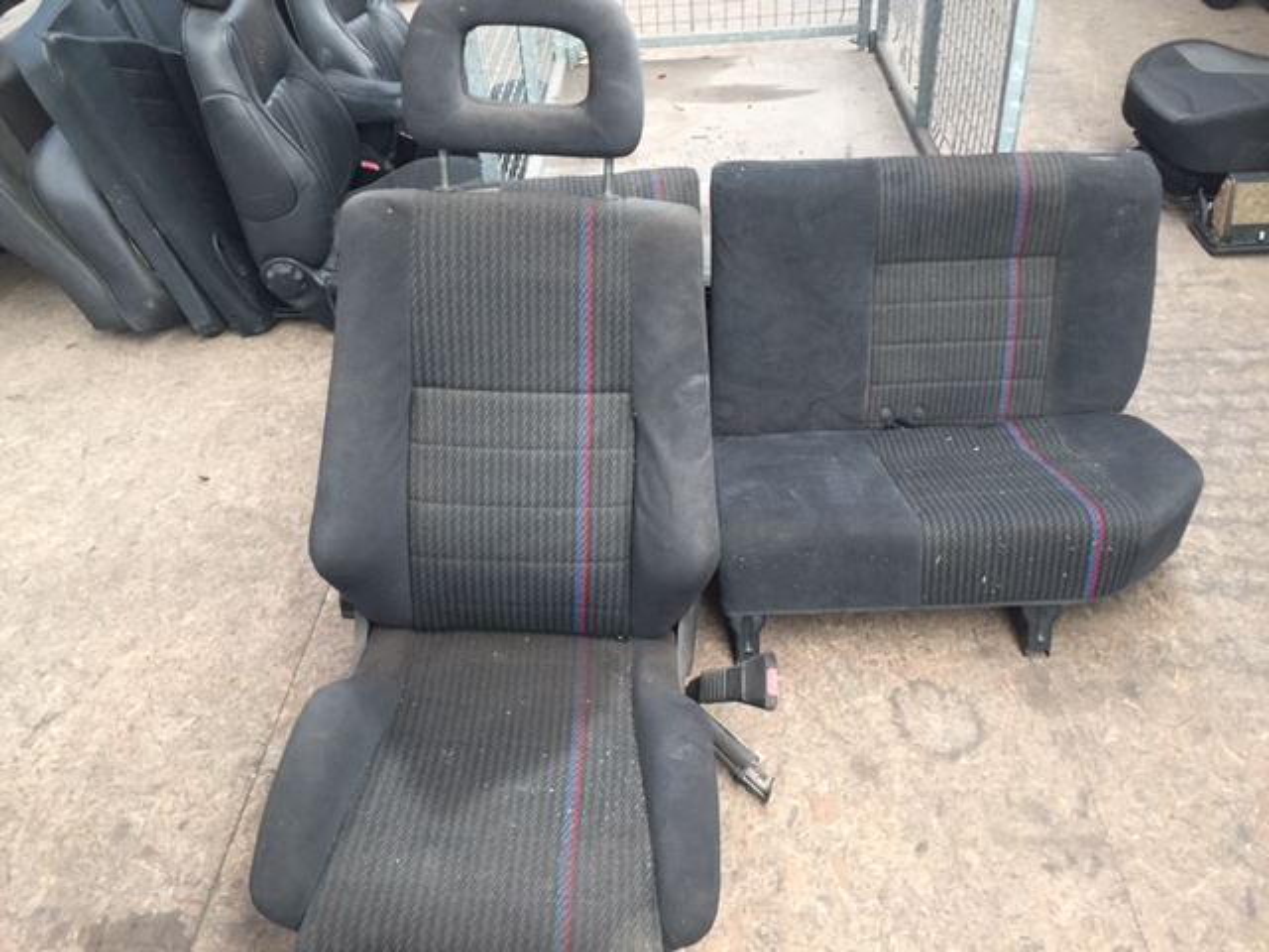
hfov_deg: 61.7
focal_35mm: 29
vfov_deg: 48.2
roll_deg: +3.9
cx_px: 634
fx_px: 1063
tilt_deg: -38.3
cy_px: 476
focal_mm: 4.15
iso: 160
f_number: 2.2
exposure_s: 1/33
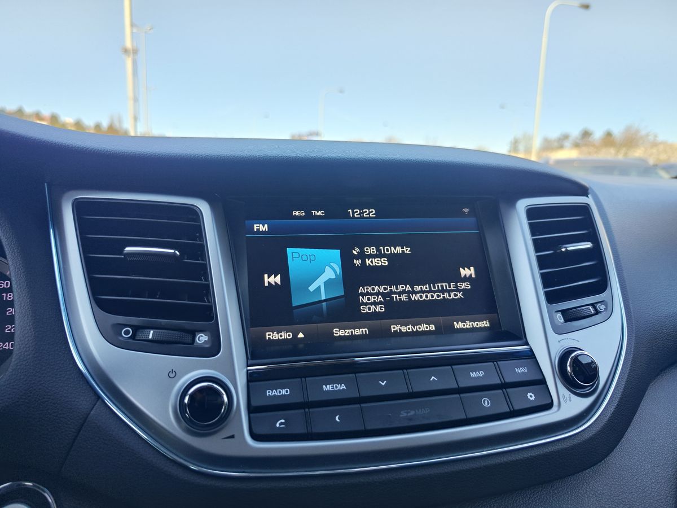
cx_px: 338
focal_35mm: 23
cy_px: 254
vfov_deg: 58.9
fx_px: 450
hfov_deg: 73.9
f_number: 1.69
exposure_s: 1/117
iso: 50
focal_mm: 7.01
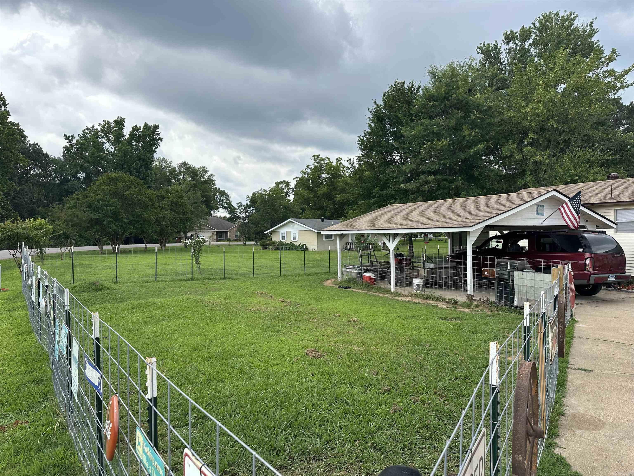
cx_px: 317
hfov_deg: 71.6
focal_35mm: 24
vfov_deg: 56.8
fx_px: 440
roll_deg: +1.0
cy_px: 238
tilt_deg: -0.7
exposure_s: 1/2469
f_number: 1.78
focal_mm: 6.86
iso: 80
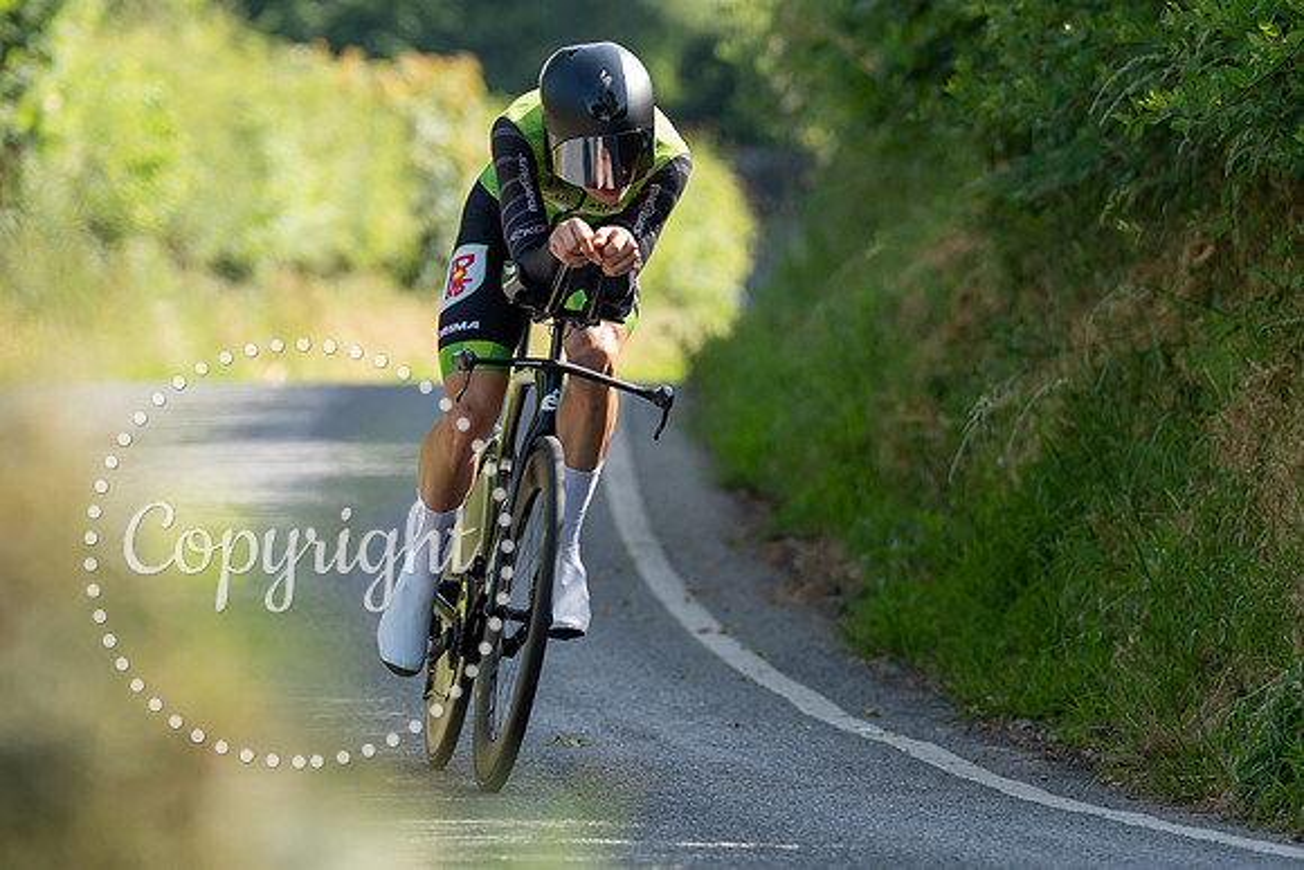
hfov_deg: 5.3
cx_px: 532
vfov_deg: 3.5
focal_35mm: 391
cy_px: 399
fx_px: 14184
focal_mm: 200
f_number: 3.5
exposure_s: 1/1000
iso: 320
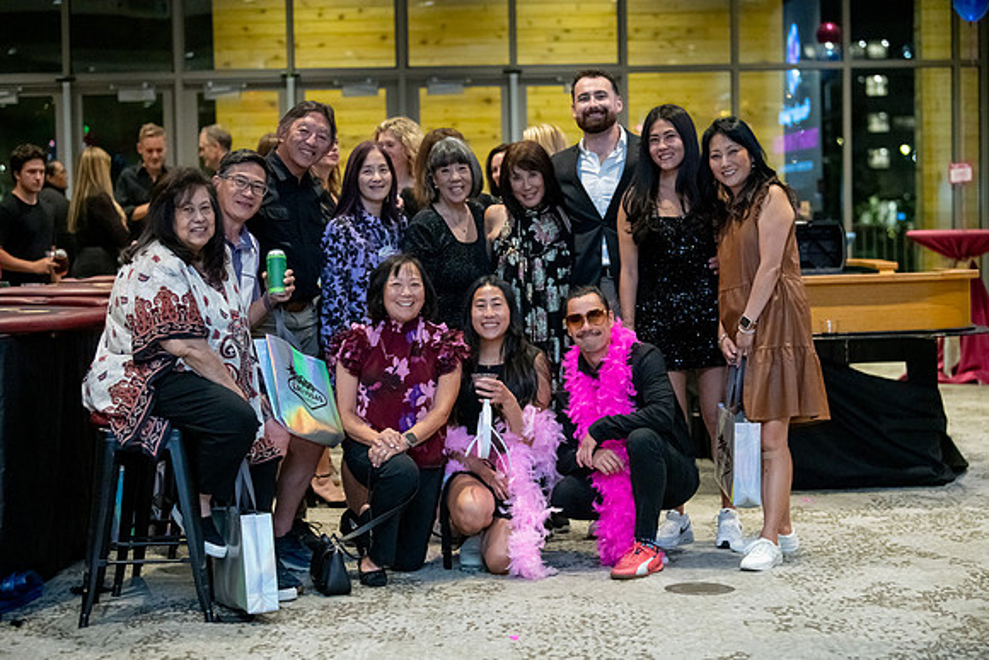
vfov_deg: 18.4
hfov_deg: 27.3
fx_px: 2039
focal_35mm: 74
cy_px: 345
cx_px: 522
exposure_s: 1/160
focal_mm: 70
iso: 6400
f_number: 2.8
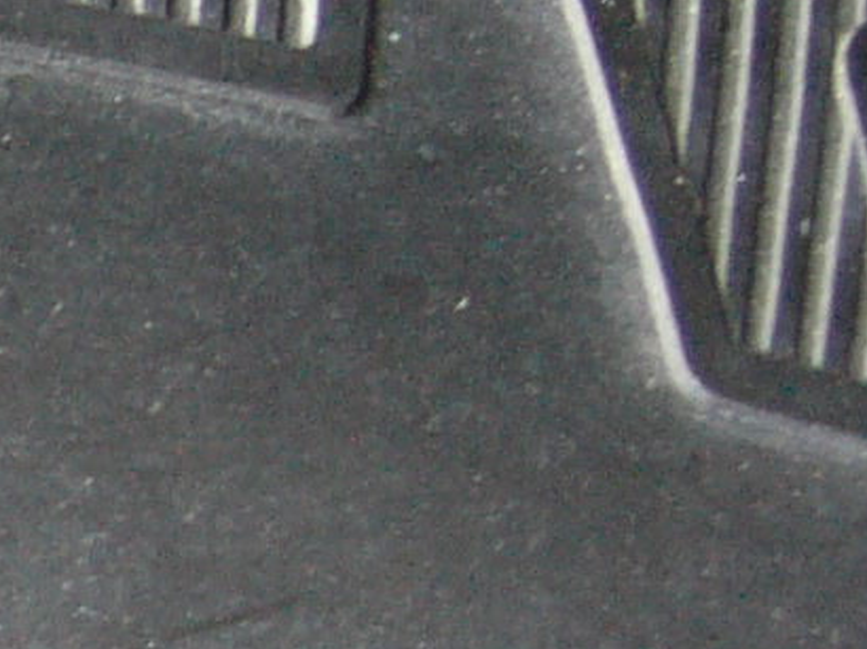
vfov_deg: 8.4
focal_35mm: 175
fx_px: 4381
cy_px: 843
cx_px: -985
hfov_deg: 10.2
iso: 100
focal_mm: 5.8
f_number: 2.8
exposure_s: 1/80
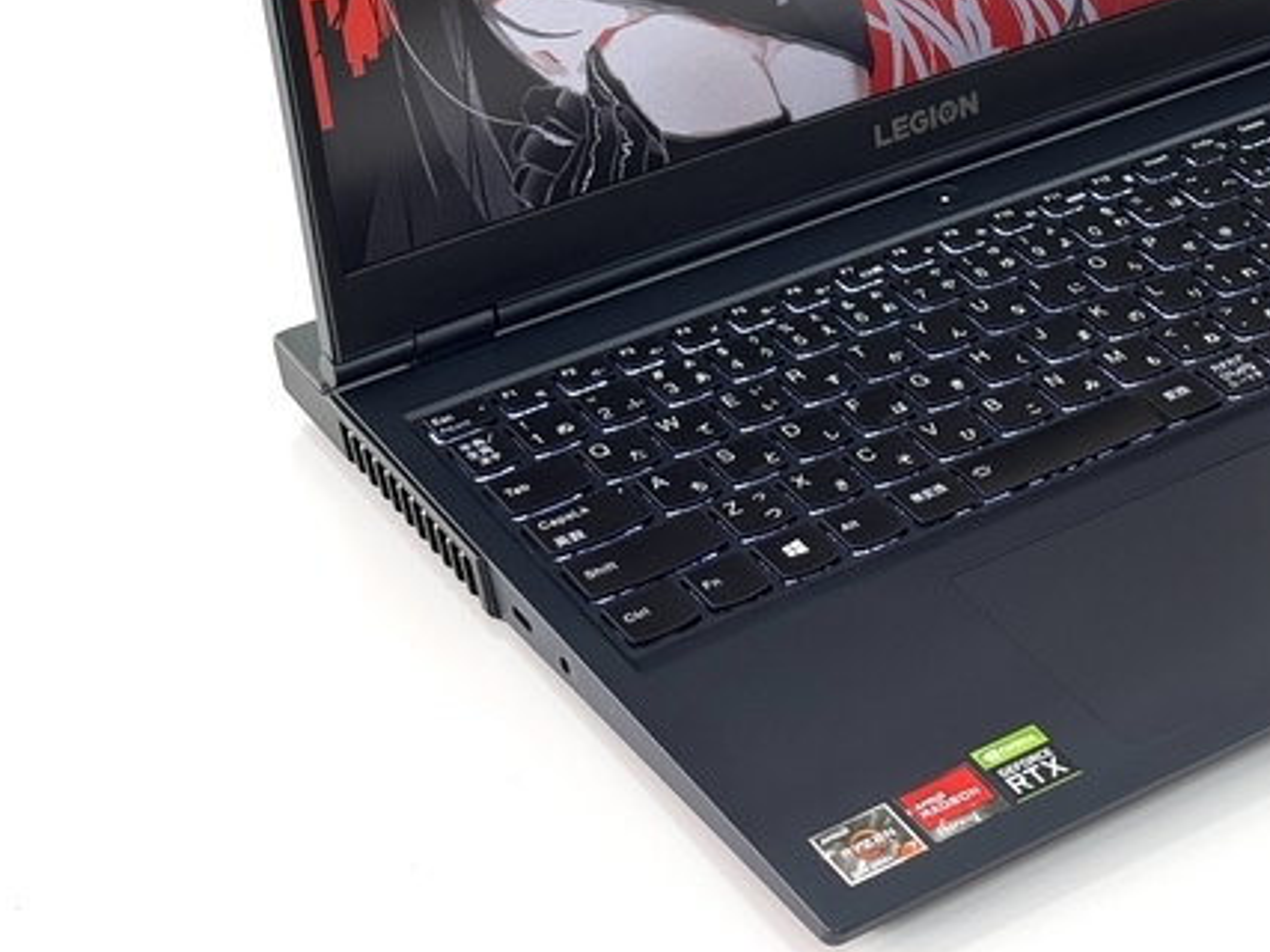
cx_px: 981
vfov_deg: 16.2
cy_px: 89
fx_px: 3301
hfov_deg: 21.6
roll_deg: +0.7
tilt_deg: -29.4
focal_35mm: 90
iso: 50
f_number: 1.78
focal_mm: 6.76
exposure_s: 1/121
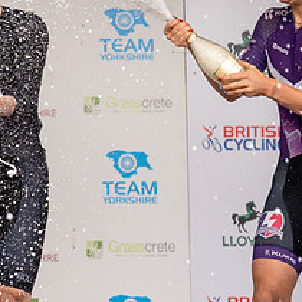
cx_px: -87
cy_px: 3
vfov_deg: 7.7
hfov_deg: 7.7
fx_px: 2221
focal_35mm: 225
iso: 250
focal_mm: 70
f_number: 3.5
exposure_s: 1/1000
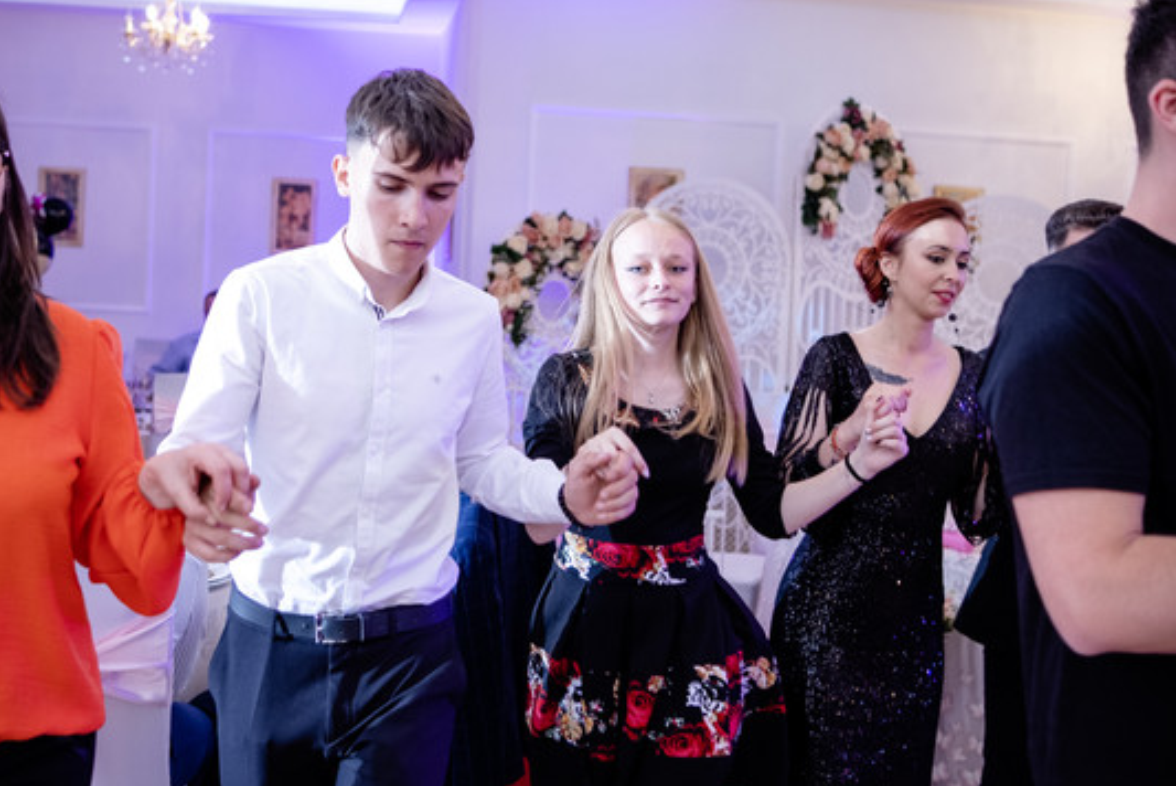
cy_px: 328
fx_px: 1373
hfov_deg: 46.2
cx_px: 505
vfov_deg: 31.9
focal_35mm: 42
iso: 800
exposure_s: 1/200
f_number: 2
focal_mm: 23
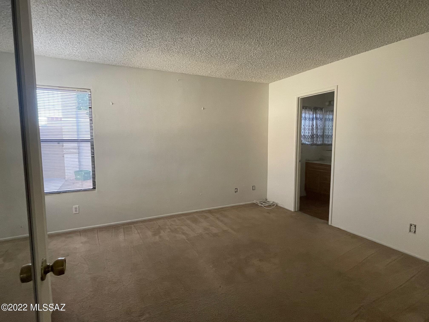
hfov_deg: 106.2
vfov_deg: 89.9
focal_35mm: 13
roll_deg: +0.7
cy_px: 161
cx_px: 214
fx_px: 161
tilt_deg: -5.2
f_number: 2.4
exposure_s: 1/60
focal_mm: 1.54
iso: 320
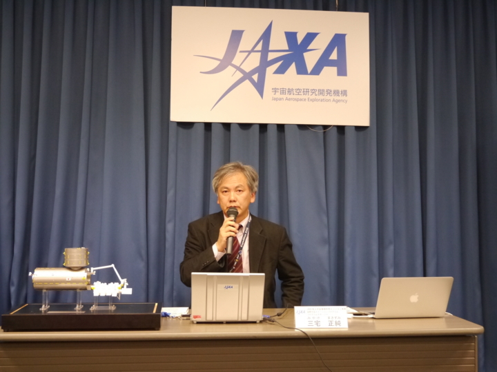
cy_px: 186
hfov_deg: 42.9
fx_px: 632
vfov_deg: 32.9
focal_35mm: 44
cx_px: 248
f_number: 4.7
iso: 1600
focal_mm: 22
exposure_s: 1/30
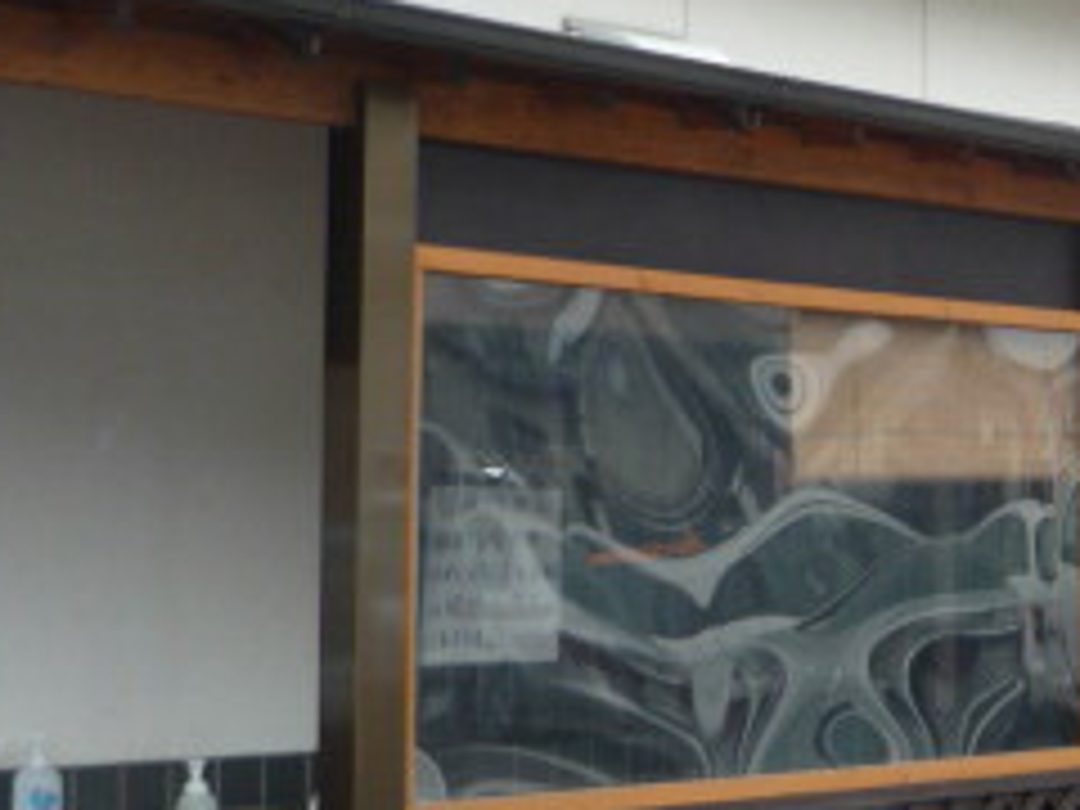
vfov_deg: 16.8
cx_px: 1089
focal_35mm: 88
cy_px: 450
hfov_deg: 21.4
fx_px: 2746
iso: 100
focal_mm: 5.5
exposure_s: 1/200
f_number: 2.8
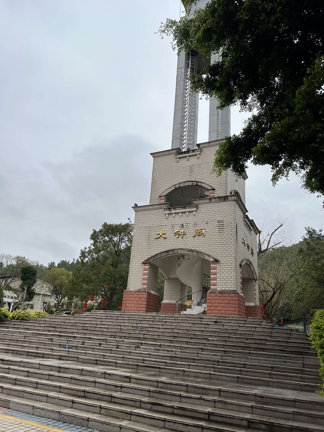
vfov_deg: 67.3
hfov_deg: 53.1
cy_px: 216
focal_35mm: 26
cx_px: 162
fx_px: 324
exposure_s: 1/4630
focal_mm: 5.7
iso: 50
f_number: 1.5
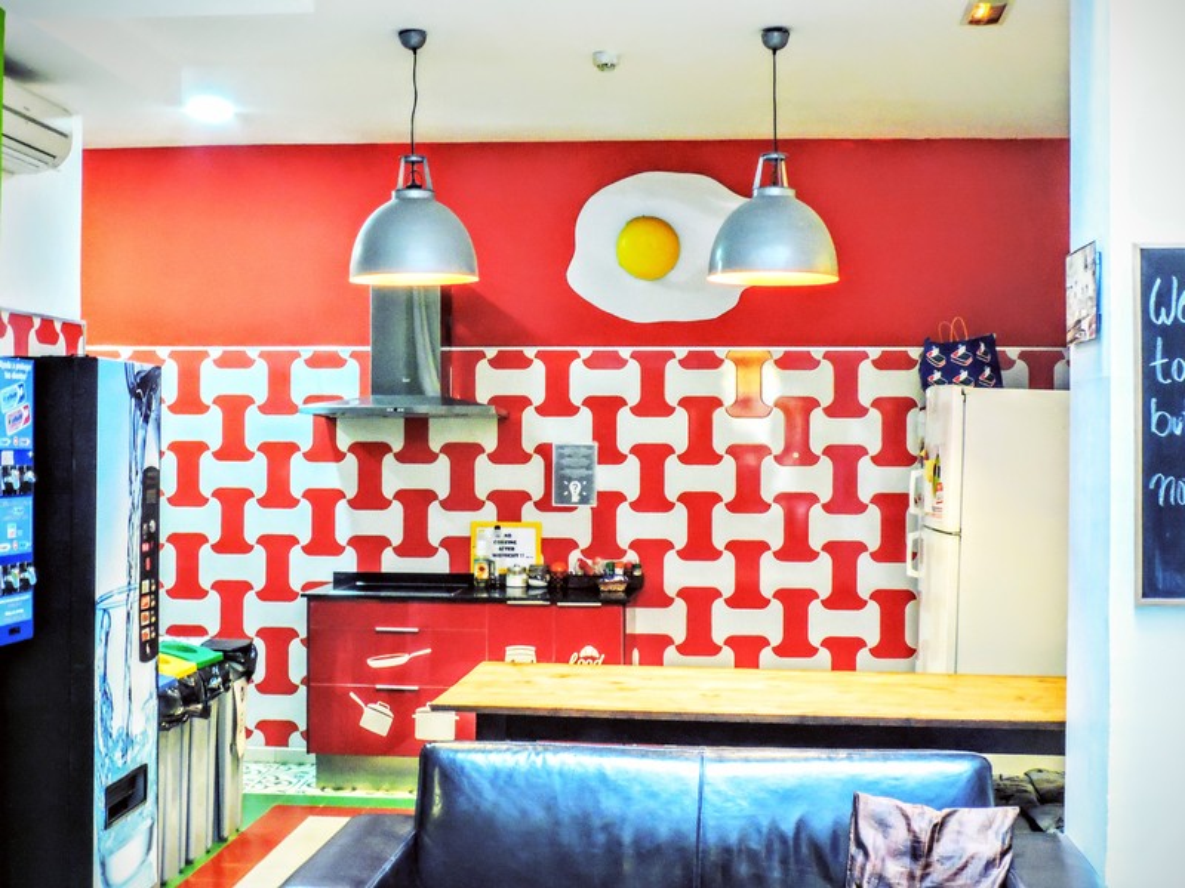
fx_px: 1609
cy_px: 444
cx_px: 592
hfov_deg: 40.4
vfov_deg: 30.9
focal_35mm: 47
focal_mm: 8.4
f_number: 7.8
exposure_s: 1/3
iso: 800
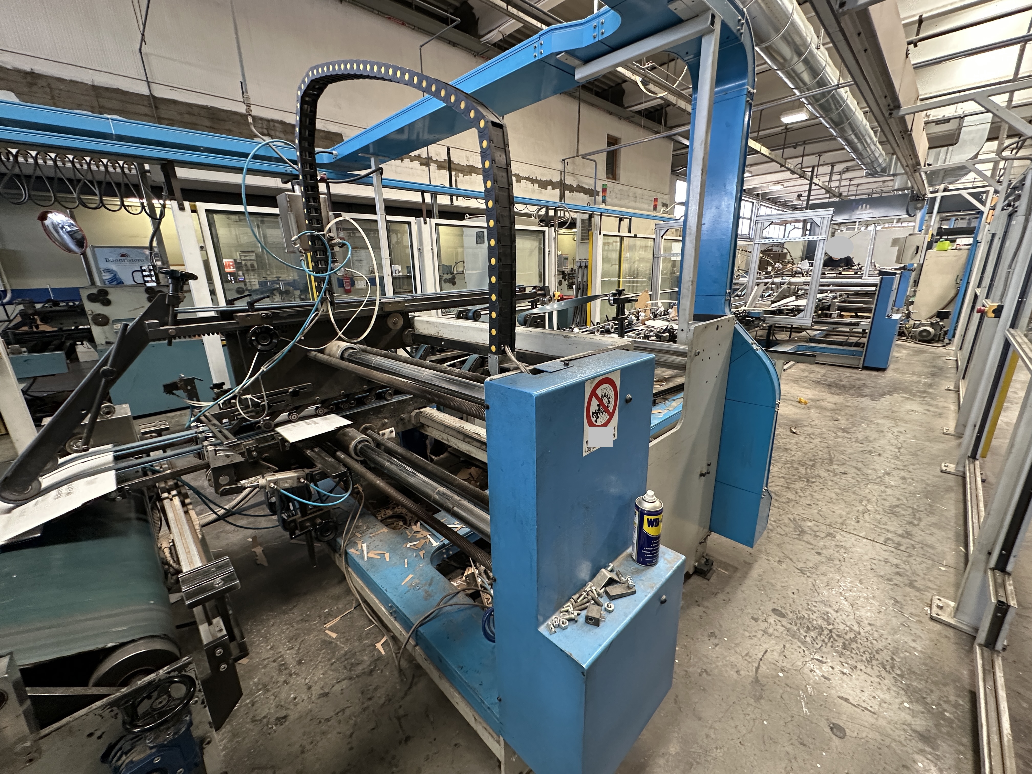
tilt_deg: -15.0
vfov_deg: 85.7
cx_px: 516
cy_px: 387
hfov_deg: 102.1
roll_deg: +1.8
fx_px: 417
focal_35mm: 14
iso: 320
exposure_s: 1/50
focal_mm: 2.22
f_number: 2.2
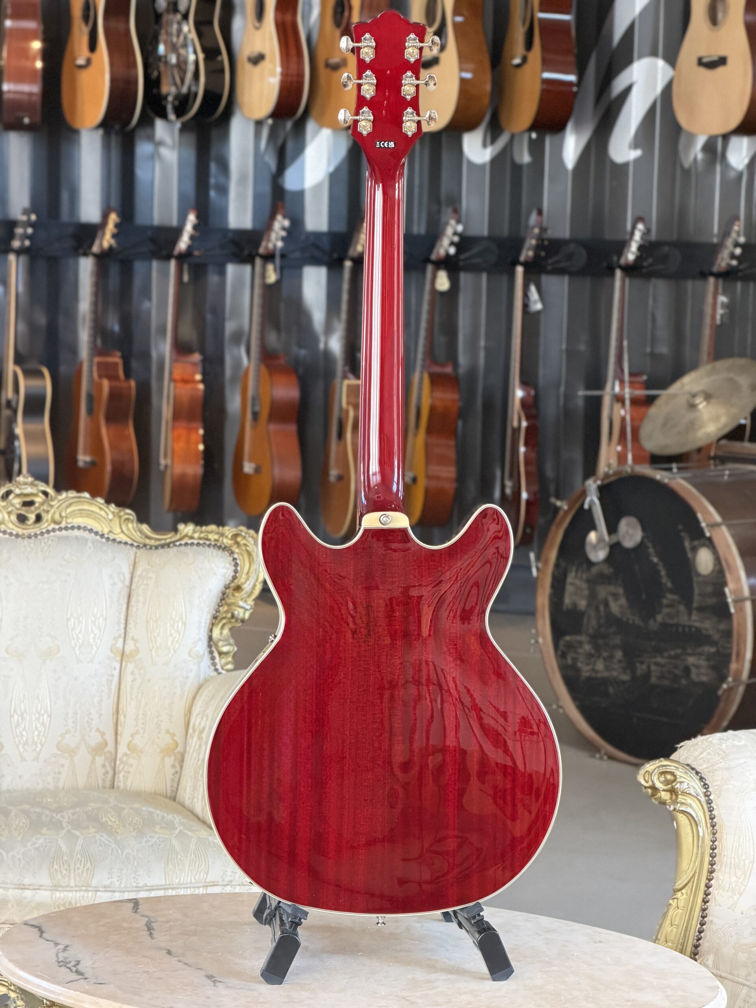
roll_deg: -1.7
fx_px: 2912
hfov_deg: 14.8
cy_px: 504
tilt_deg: -6.9
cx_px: 378
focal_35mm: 100
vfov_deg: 19.6
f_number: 2.8
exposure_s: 1/117
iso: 400
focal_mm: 16.89
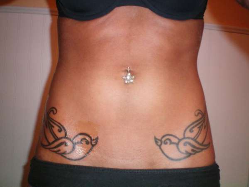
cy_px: 94
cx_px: 124
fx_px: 273
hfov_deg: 49.0
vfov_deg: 37.7
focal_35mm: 38
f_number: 3.1
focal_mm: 6.3
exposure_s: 1/60
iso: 200
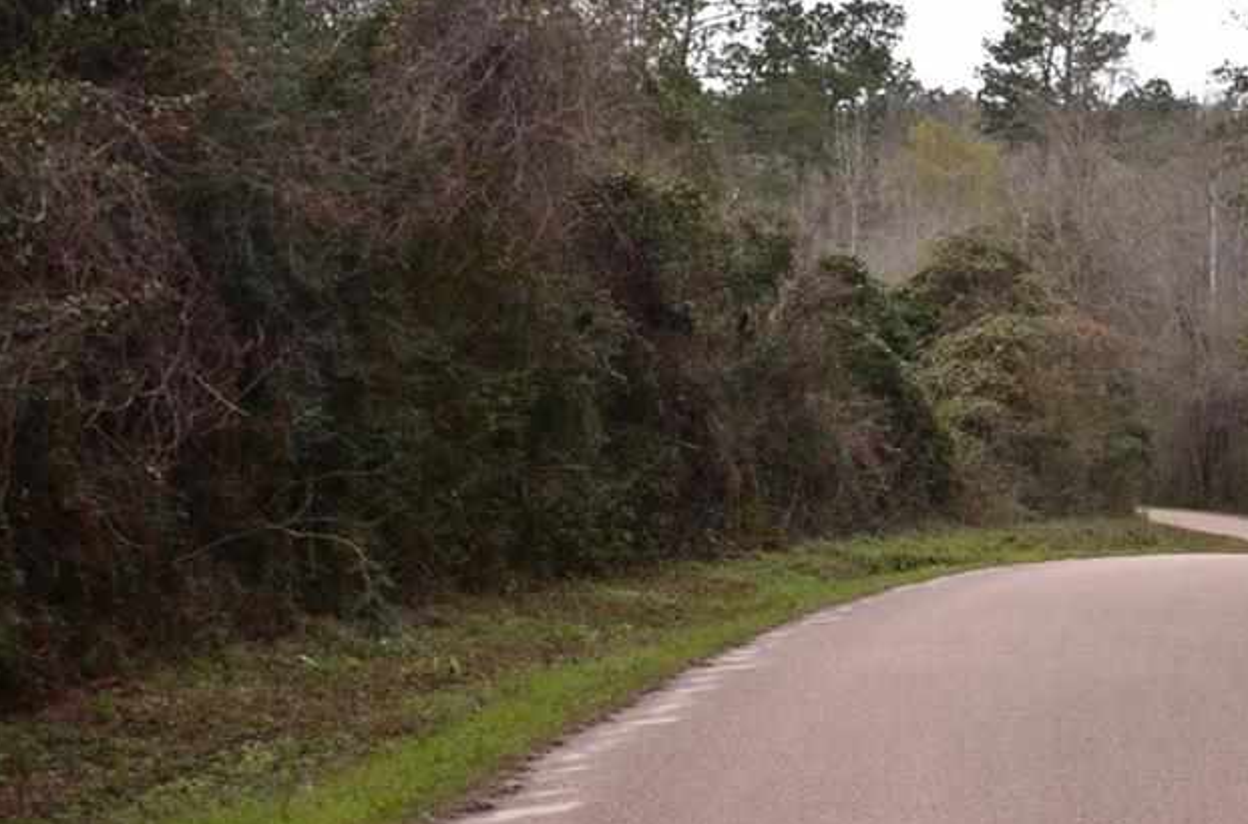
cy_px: 212
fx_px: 3422
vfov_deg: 13.7
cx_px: 981
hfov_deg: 20.5
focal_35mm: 99
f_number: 4.5
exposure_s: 1/250
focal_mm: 40
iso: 110
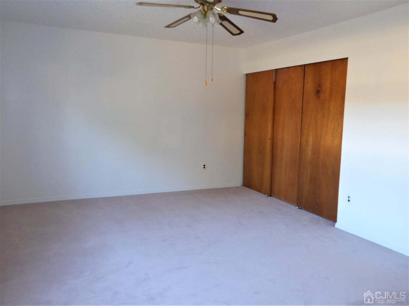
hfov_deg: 61.7
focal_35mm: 29
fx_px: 343
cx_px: 204
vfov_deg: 48.2
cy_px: 153
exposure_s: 1/25
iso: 400
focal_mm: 5
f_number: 3.5
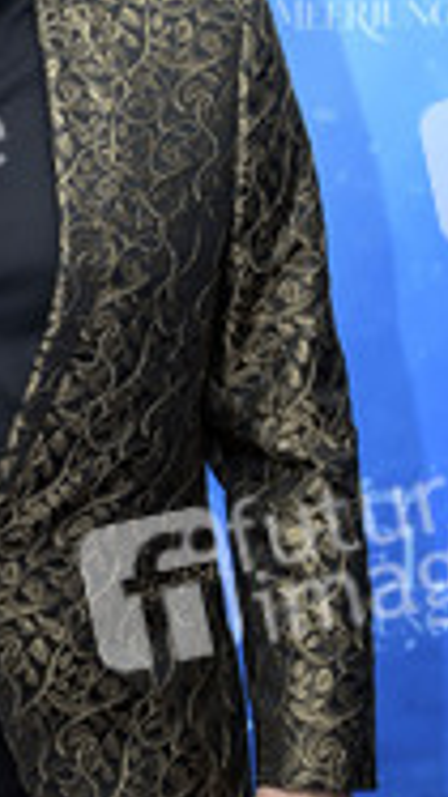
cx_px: -90
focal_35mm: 184
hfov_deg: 6.5
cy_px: 358
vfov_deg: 11.7
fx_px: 3891
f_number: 5.6
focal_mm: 82
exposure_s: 1/250
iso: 2000
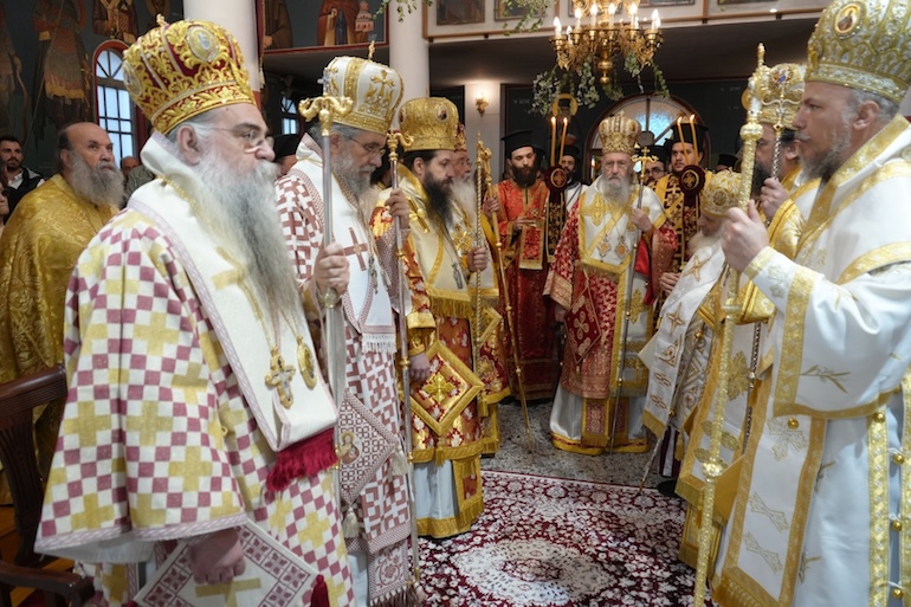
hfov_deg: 65.5
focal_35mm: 28
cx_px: 456
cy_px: 304
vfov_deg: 46.4
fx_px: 708
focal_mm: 28
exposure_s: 1/160
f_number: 4
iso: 2500
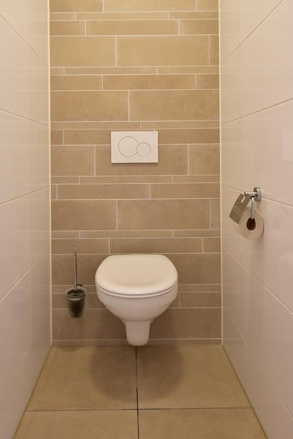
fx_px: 366
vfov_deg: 60.8
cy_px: 157
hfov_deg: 43.6
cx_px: 132
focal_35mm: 30
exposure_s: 1/1.6
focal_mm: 12
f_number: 4.8
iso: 100
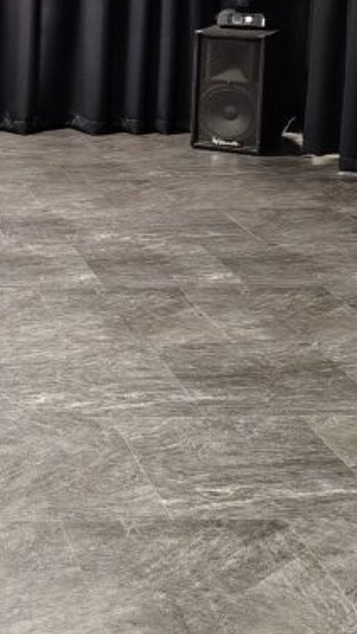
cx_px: -177
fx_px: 1195
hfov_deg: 15.7
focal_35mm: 71
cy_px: 35
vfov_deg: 28.3
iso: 2374
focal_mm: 5.56
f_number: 1.8
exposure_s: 1/33.3
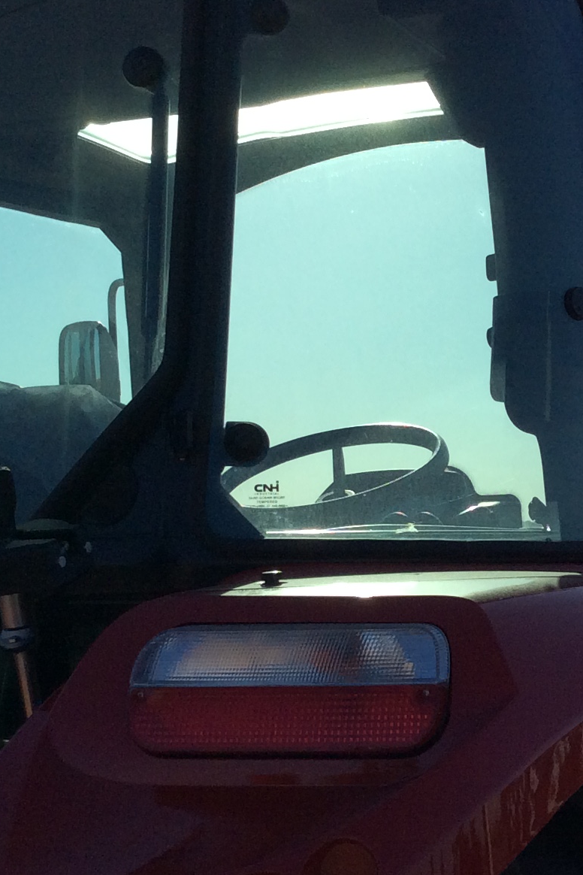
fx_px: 1797
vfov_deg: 27.3
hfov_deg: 18.1
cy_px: 474
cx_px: 519
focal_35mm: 74
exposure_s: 1/2604
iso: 32
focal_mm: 3.3
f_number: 2.4
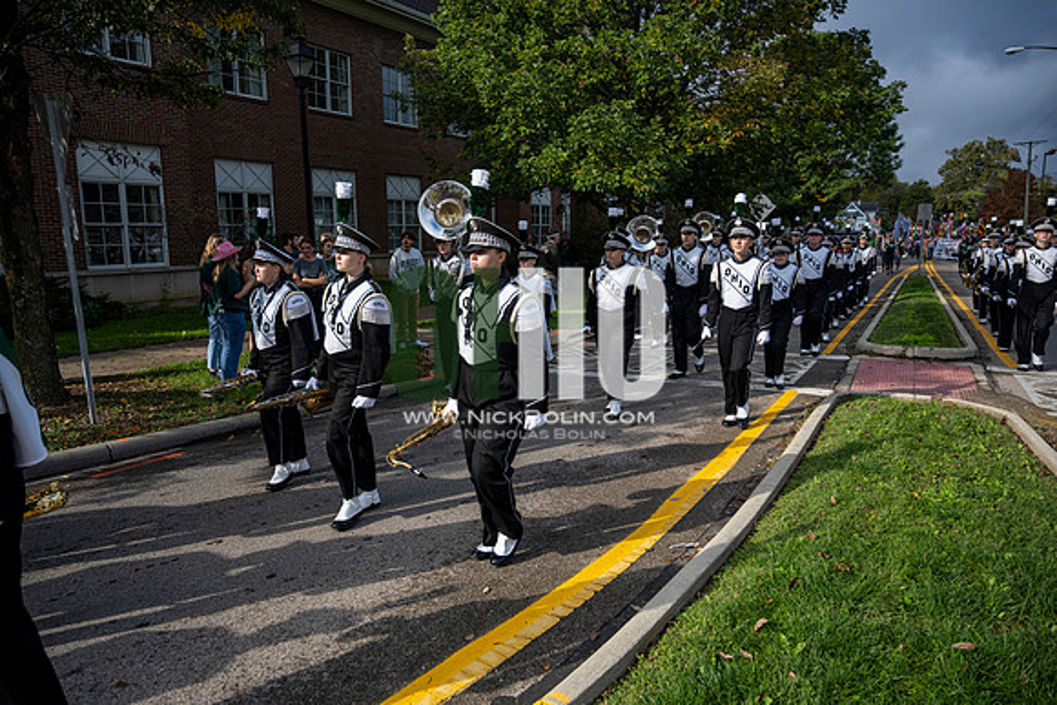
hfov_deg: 73.7
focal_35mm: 24
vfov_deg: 53.2
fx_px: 705
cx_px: 528
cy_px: 352
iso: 125
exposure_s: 1/1600
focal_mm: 24
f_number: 4
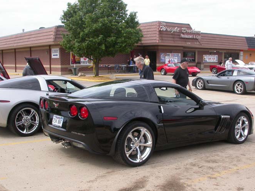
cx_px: 132
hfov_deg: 41.2
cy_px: 112
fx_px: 339
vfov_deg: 31.5
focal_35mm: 46
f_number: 6.7
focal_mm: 7.85
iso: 100
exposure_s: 1/229
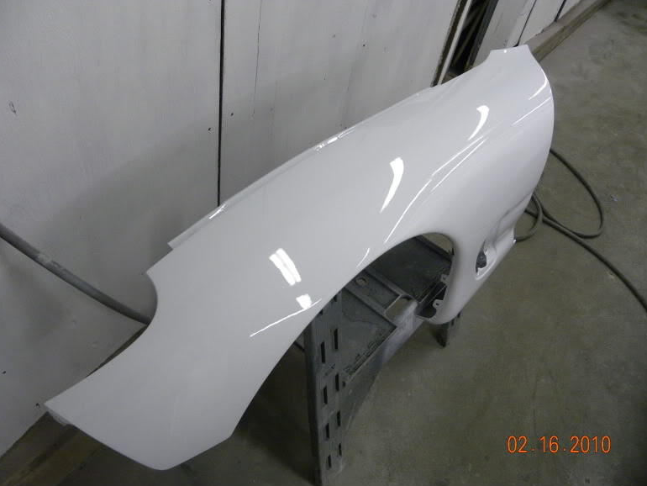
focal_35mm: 27
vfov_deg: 51.4
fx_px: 505
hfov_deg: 65.3
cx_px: 315
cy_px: 245
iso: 362
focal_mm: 4.6
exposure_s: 1/79
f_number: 2.8
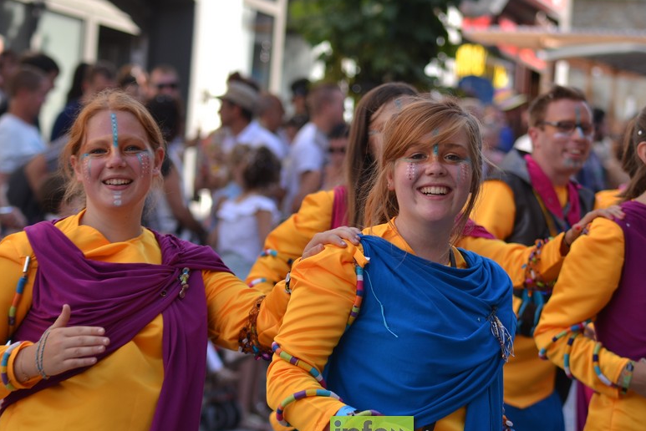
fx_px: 2567
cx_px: 372
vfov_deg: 9.6
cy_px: 198
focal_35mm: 143
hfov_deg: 14.3
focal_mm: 72
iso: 100
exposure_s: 1/500
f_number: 2.8
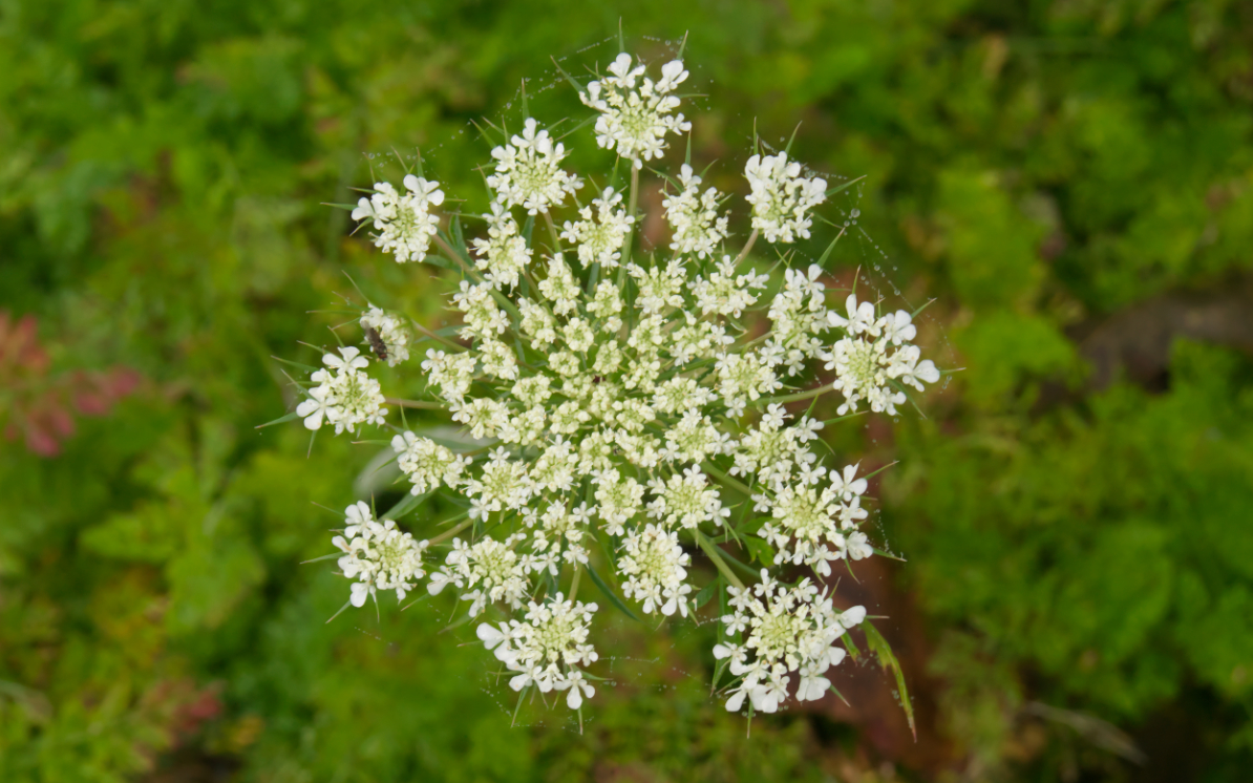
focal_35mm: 85
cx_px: 628
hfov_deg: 24.5
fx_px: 2886
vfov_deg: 15.4
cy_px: 408
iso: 1250
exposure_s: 1/100
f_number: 13
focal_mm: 55
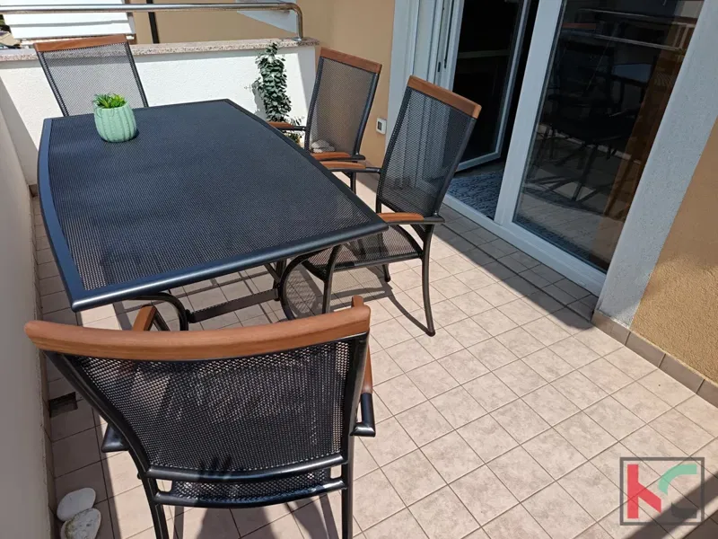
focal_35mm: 24
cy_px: 270
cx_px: 359
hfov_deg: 71.6
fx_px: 498
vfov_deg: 56.8
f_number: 1.75
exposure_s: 1/456
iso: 100
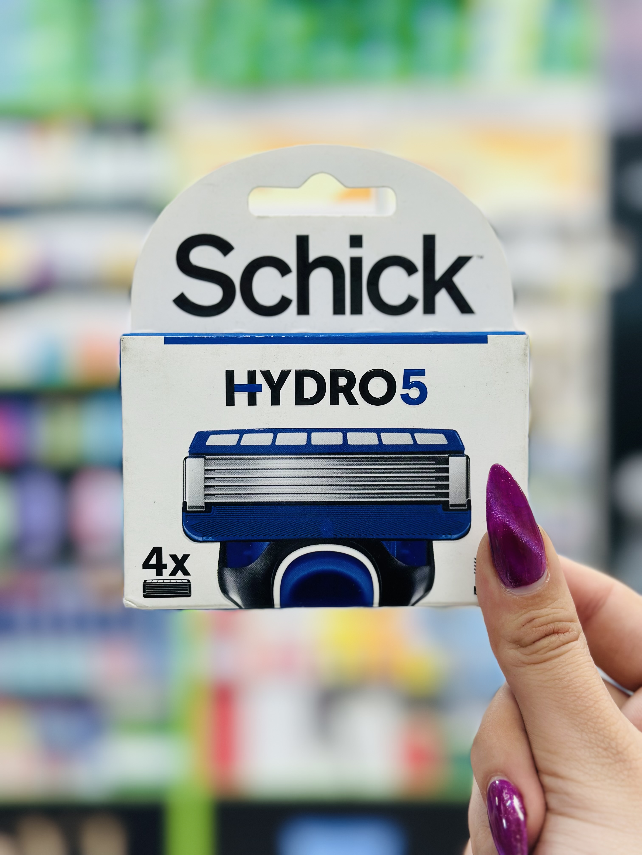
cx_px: 321
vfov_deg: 39.7
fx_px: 1187
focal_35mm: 48
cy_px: 428
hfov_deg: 30.3
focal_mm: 6.86
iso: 80
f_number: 1.78
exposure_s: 1/100
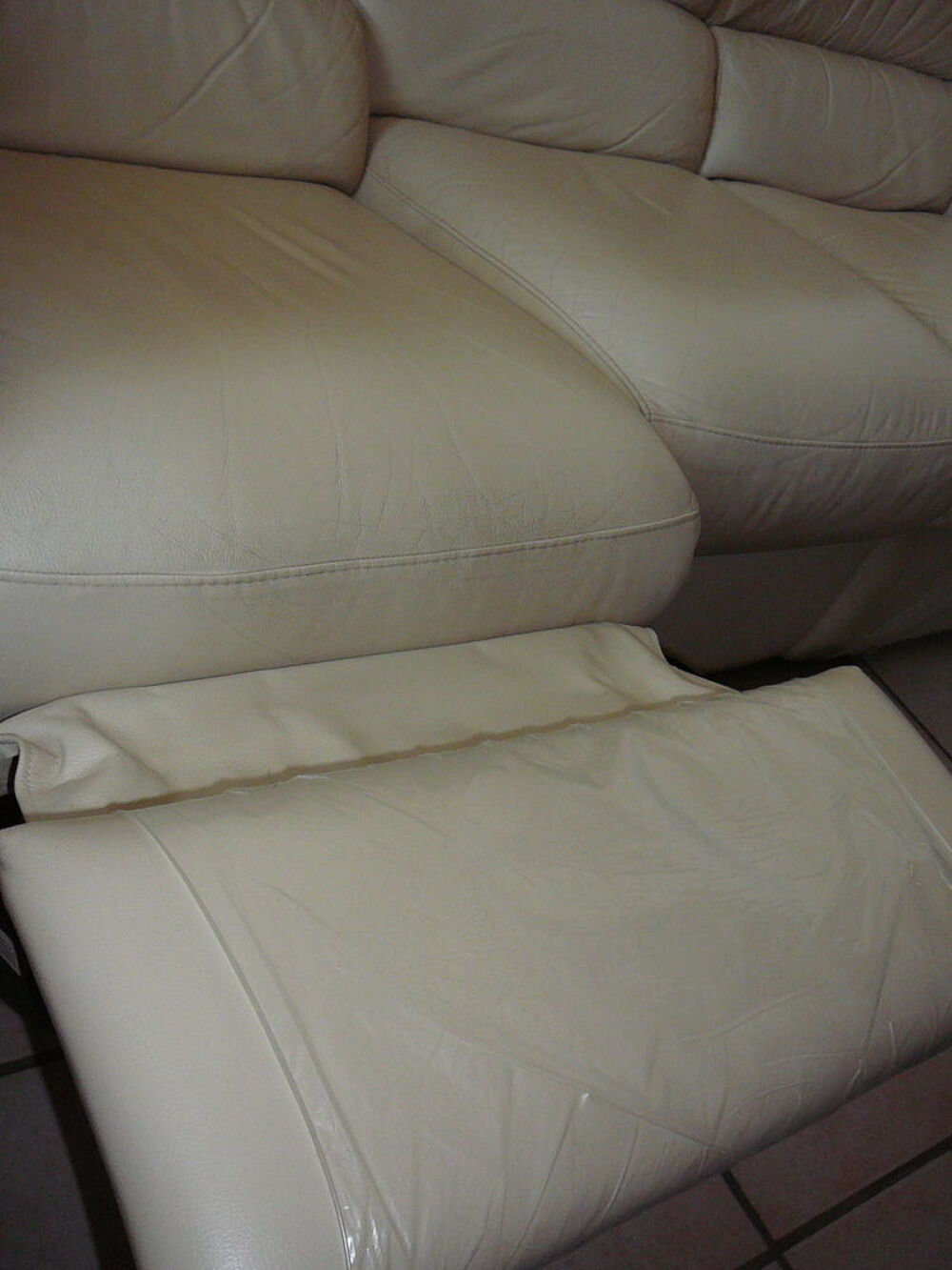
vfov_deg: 52.6
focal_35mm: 35
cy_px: 635
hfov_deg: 40.7
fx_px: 1283
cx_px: 476
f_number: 2.8
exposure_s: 1/30
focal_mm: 5.2
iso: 200
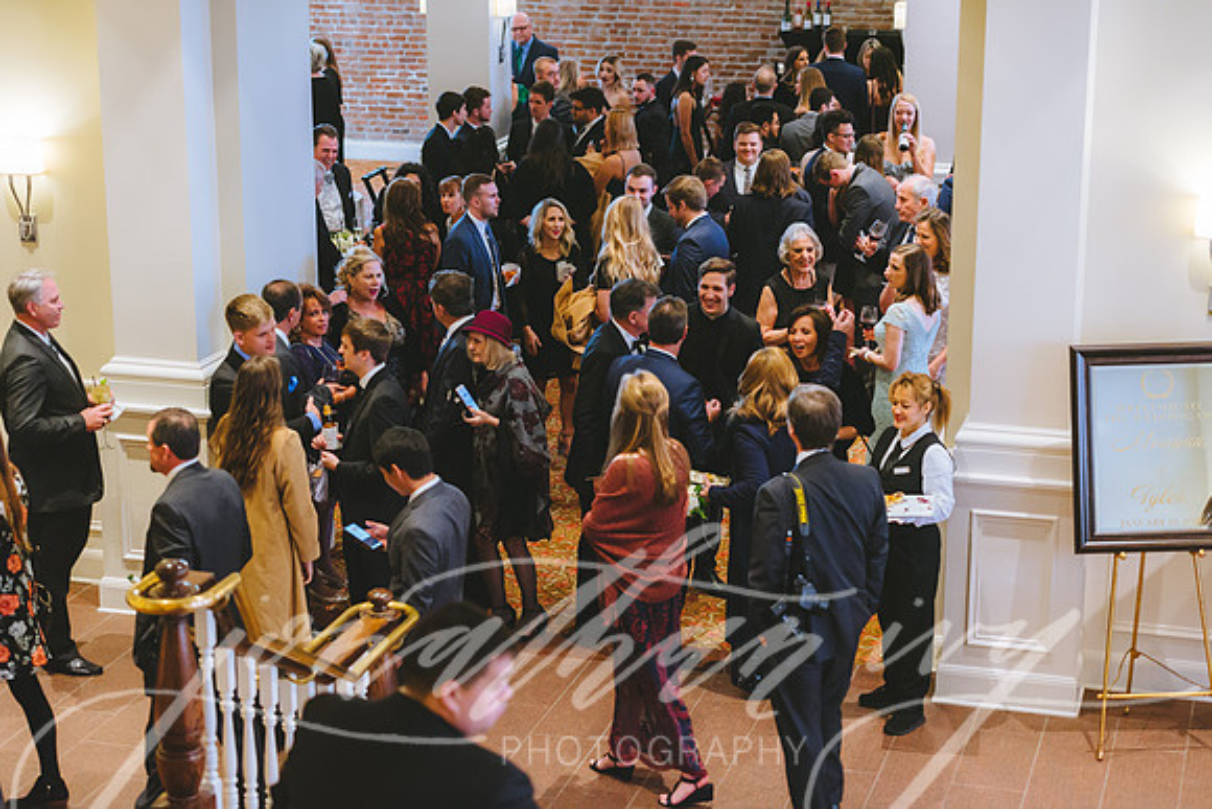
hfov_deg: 28.8
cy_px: 404
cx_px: 606
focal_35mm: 70
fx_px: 2357
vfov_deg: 19.5
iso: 3200
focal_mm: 70
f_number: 2.8
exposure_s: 1/125
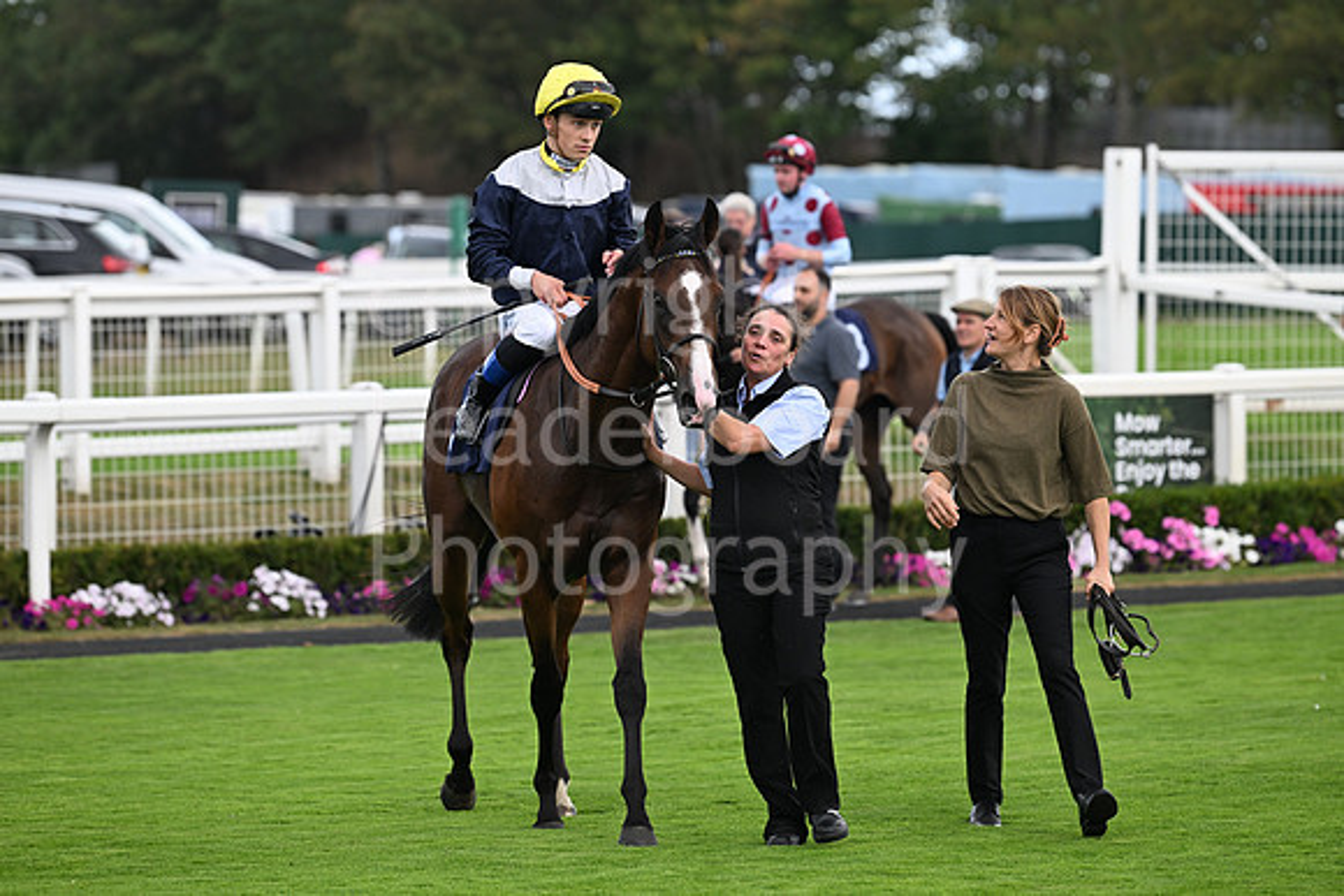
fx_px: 7468
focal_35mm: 200
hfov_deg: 10.3
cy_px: 448
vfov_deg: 6.9
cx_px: 672
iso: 800
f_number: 4.5
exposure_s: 1/1250
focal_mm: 200
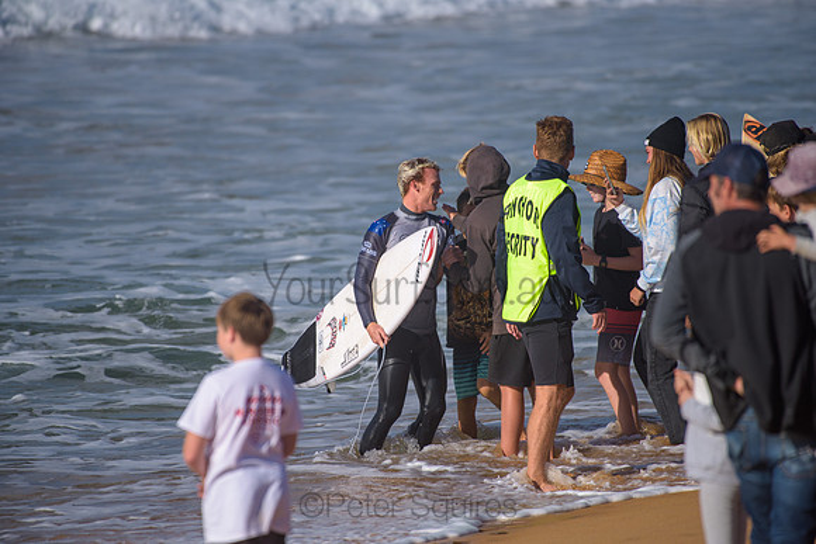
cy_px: 272
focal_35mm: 515
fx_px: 11671
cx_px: 408
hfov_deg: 4.0
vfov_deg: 2.7
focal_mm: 500
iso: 200
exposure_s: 1/2000
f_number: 5.6
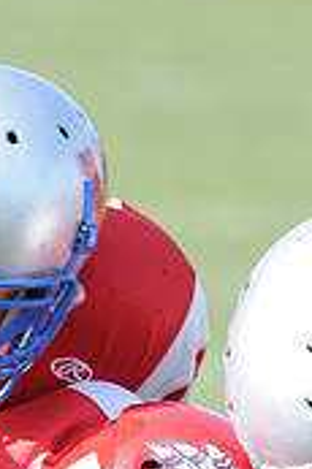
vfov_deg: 1.4
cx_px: 273
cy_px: 705
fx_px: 19629
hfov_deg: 0.9
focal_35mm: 1507
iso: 200
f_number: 4.5
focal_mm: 300
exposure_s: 1/500
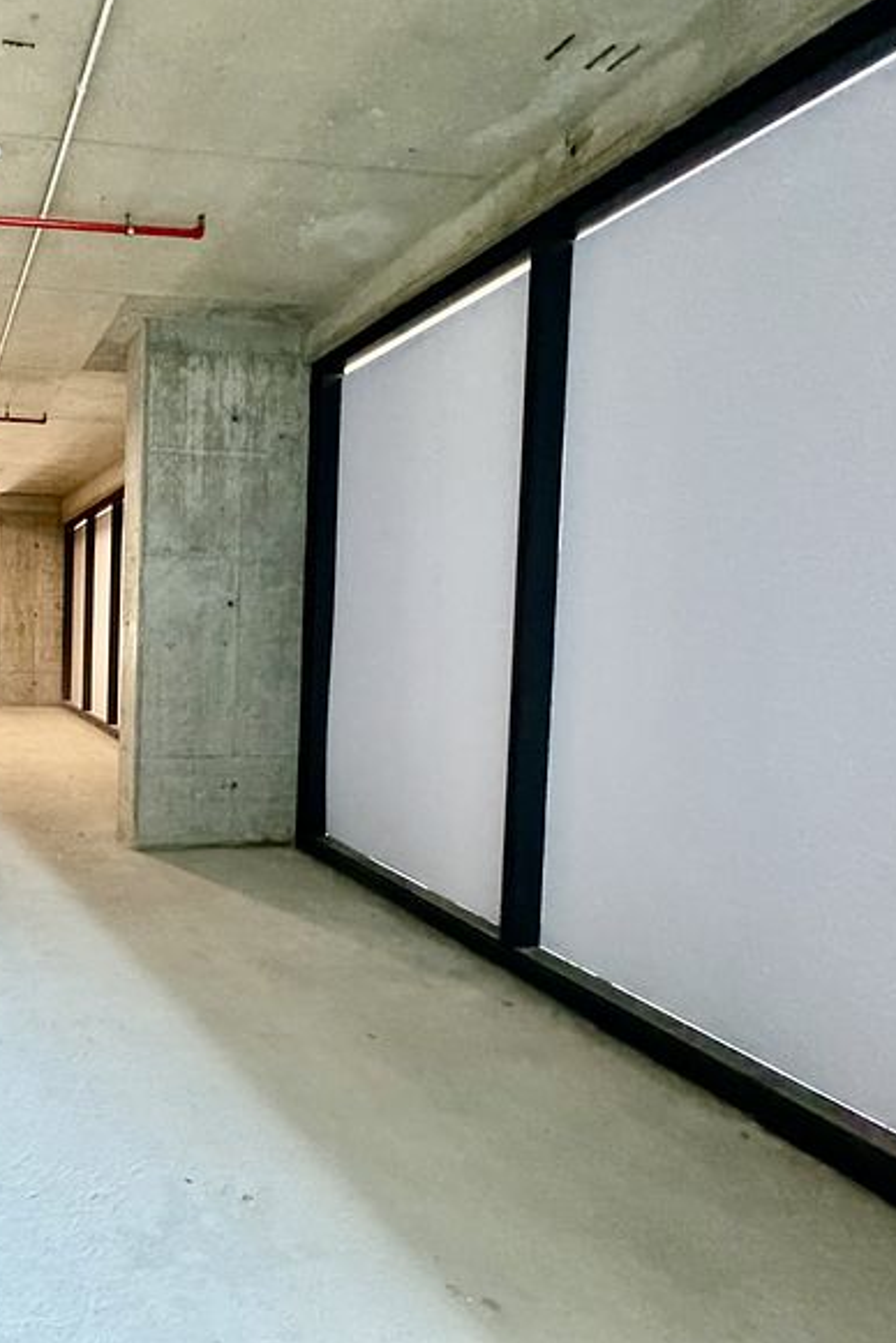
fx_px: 747
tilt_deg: -2.4
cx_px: 2
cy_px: 655
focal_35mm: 20
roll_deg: -0.7
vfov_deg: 84.0
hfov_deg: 50.3
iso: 800
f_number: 2.2
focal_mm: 2.22
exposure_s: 1/50
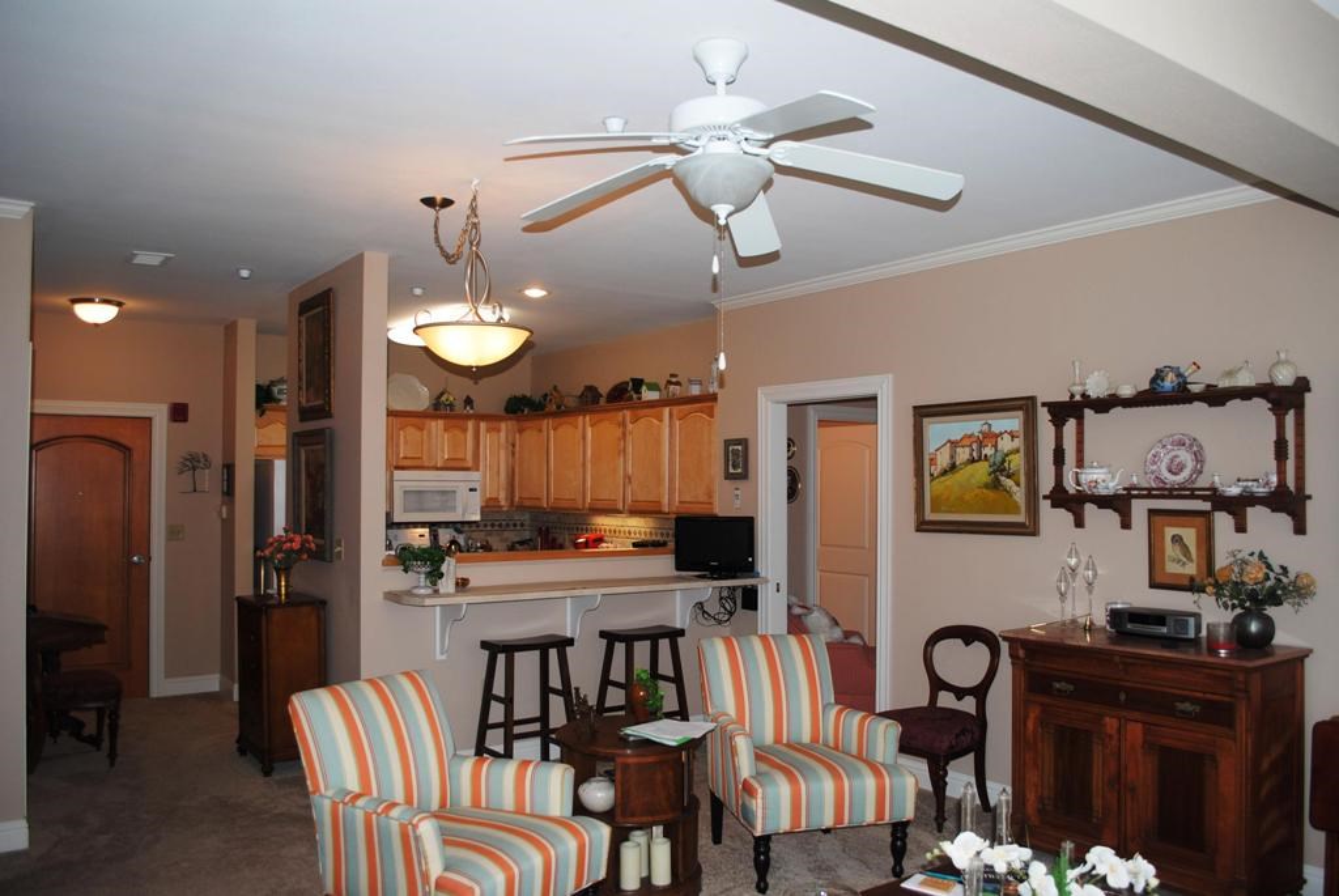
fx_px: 1005
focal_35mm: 27
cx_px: 670
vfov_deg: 48.0
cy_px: 448
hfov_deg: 67.3
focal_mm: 18
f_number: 3.5
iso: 100
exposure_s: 1/50
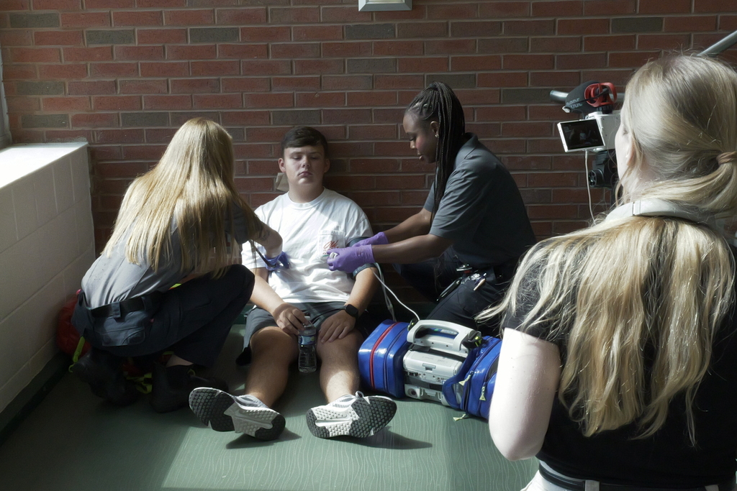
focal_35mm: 48
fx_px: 983
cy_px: 246
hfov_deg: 41.1
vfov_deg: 28.1
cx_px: 368
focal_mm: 31
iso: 6400
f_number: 22
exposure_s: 1/160
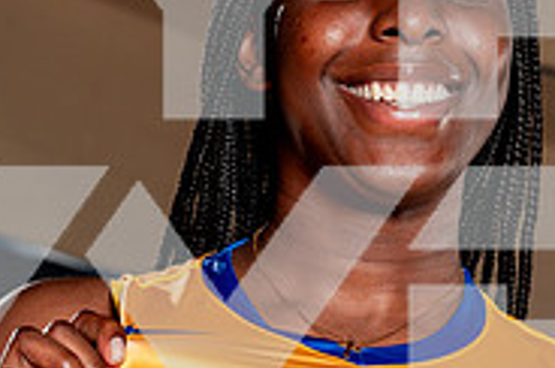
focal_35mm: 158
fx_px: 2432
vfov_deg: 8.6
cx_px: 350
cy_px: 327
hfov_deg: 13.0
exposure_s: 1/250
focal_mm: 50
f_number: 5.6
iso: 200
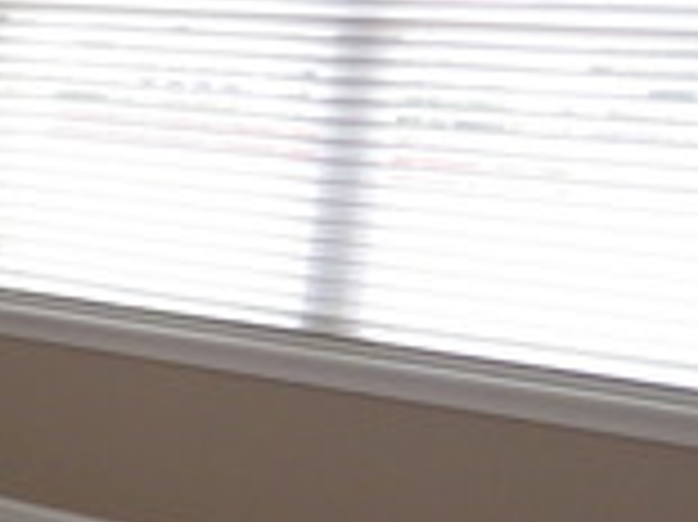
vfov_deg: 16.2
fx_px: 1834
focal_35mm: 91
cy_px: 360
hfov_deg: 17.3
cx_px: -576
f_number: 3.1
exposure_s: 1/50
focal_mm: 4
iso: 100
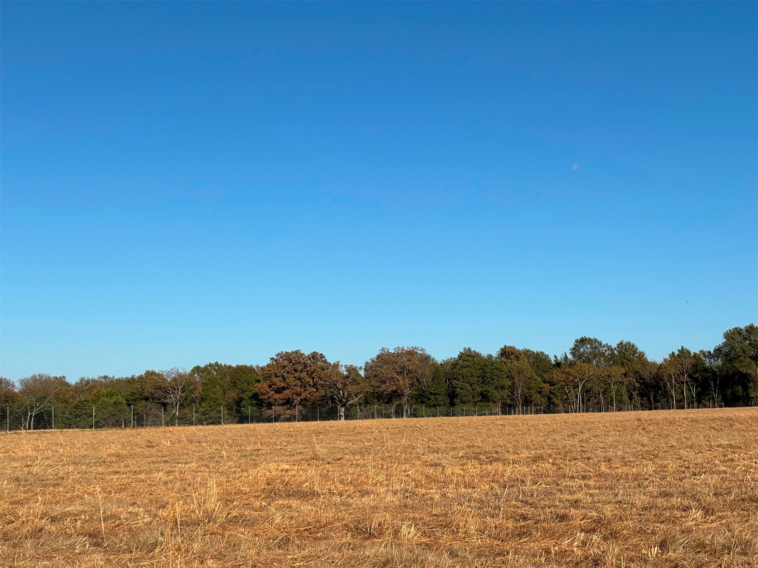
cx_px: 379
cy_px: 284
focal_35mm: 52
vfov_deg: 28.0
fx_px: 1139
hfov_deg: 36.8
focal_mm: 5.96
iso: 40
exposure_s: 1/4425
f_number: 1.6
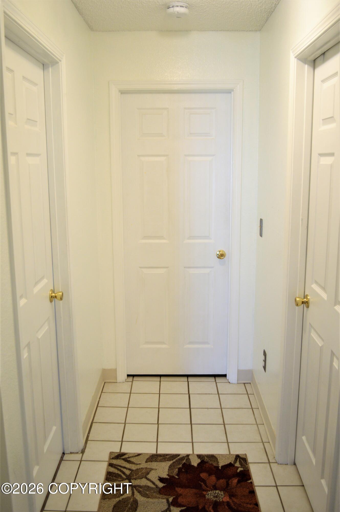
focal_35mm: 33
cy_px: 256
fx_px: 469
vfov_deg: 57.3
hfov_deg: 39.9
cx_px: 170
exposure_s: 1/40
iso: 400
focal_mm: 22
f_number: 3.8
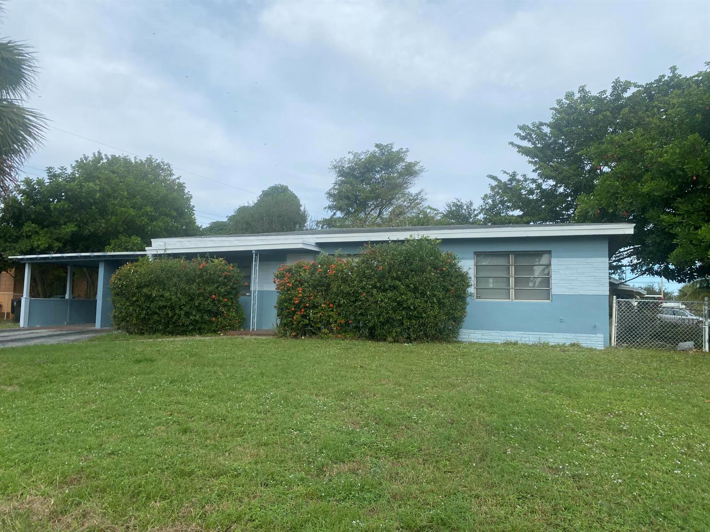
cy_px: 266
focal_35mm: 26
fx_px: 533
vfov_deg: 53.1
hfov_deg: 67.3
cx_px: 355
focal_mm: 4.25
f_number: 1.8
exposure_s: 1/2890
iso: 32
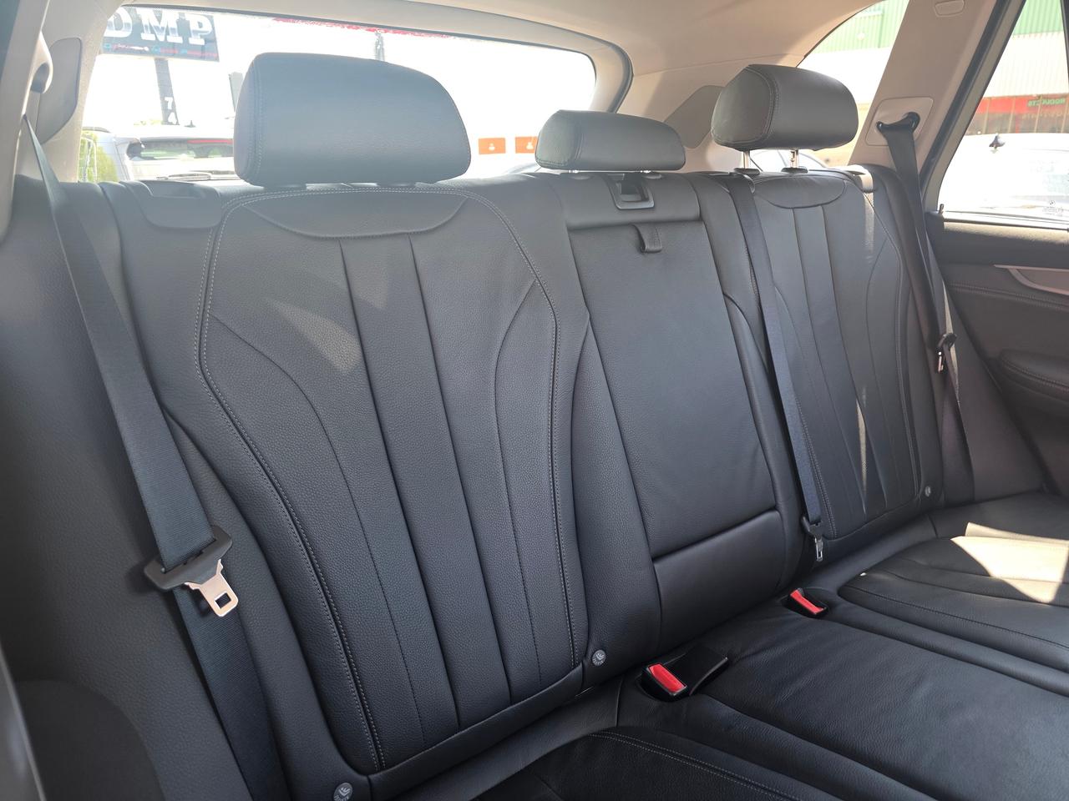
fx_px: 710
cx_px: 534
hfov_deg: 73.9
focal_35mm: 23
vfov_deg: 58.9
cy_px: 400
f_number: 1.7
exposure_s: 1/50.6
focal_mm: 6.3
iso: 100
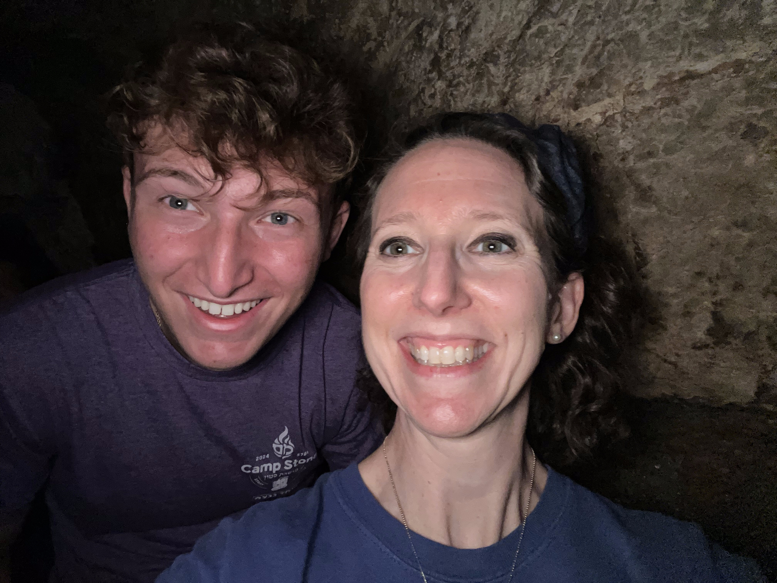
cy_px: 292
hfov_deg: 73.9
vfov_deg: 58.9
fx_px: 516
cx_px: 388
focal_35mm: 23
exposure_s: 1/17
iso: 400
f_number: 2.2
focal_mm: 2.71
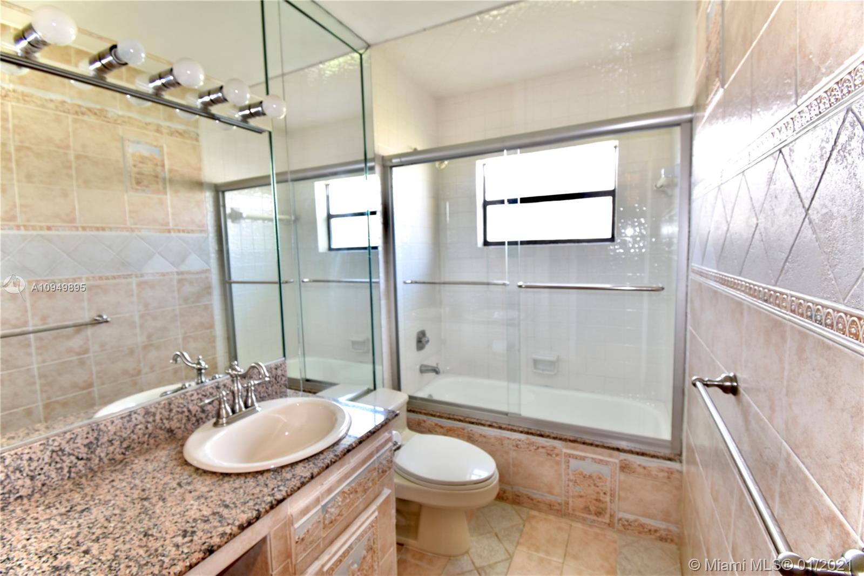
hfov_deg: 100.4
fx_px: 360
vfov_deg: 77.3
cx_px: 432
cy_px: 288
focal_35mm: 15
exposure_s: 1/3
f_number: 5.6
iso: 100
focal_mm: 10
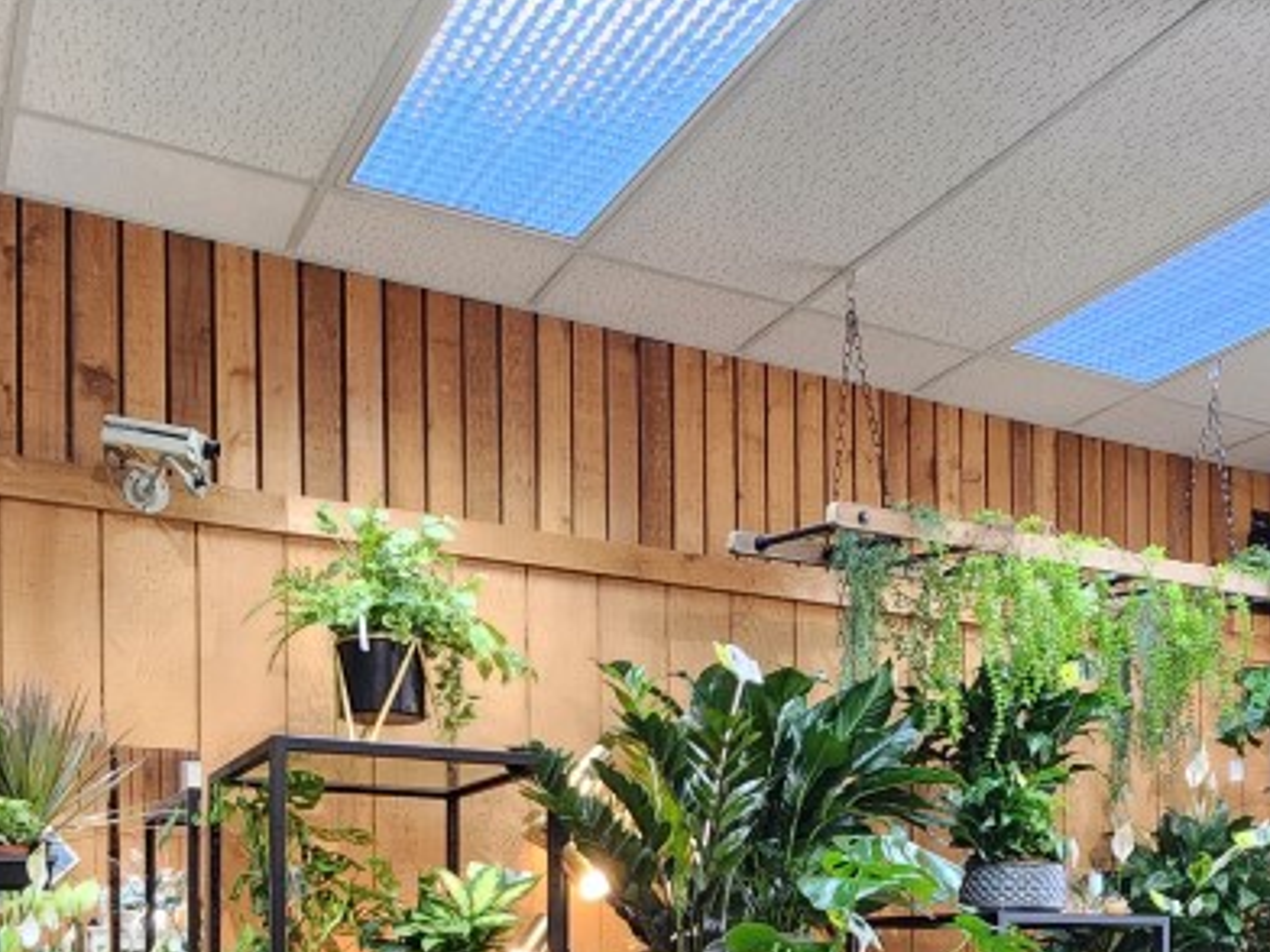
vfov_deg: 37.1
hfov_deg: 53.8
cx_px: 548
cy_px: 968
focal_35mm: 34
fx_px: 1247
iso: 250
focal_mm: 2.2
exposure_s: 1/60
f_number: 2.2
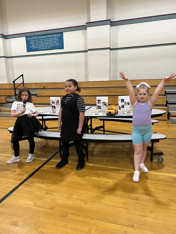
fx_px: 176
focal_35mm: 26
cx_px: 88
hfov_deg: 53.1
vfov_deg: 67.3
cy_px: 117
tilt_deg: -12.3
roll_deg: +4.3
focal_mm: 5.7
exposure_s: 1/77
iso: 125
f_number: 1.5
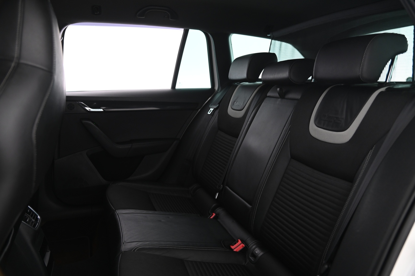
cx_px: 208
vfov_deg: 43.5
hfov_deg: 62.0
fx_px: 346
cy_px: 138
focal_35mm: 30
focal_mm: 30
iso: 1000
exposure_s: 1/10
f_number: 4
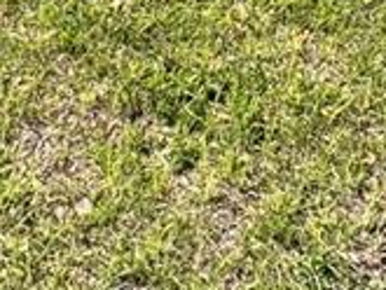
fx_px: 971
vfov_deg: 11.7
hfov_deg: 22.1
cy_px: -519
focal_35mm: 87
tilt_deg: +2.1
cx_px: 320
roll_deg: -0.1
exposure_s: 1/1178
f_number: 2.2
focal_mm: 2.22
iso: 50
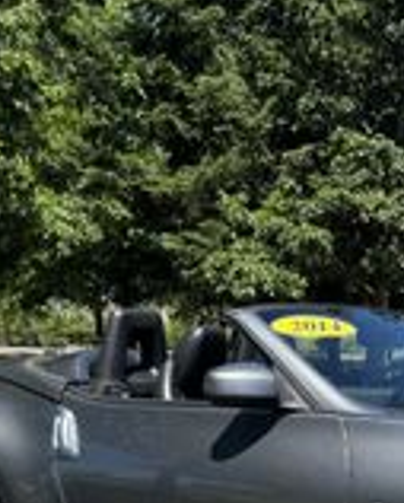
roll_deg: +0.2
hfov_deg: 21.0
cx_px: 382
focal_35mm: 71
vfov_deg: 25.4
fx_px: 1058
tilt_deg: -8.9
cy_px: 503
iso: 80
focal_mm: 6.76
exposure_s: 1/2252
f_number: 1.78
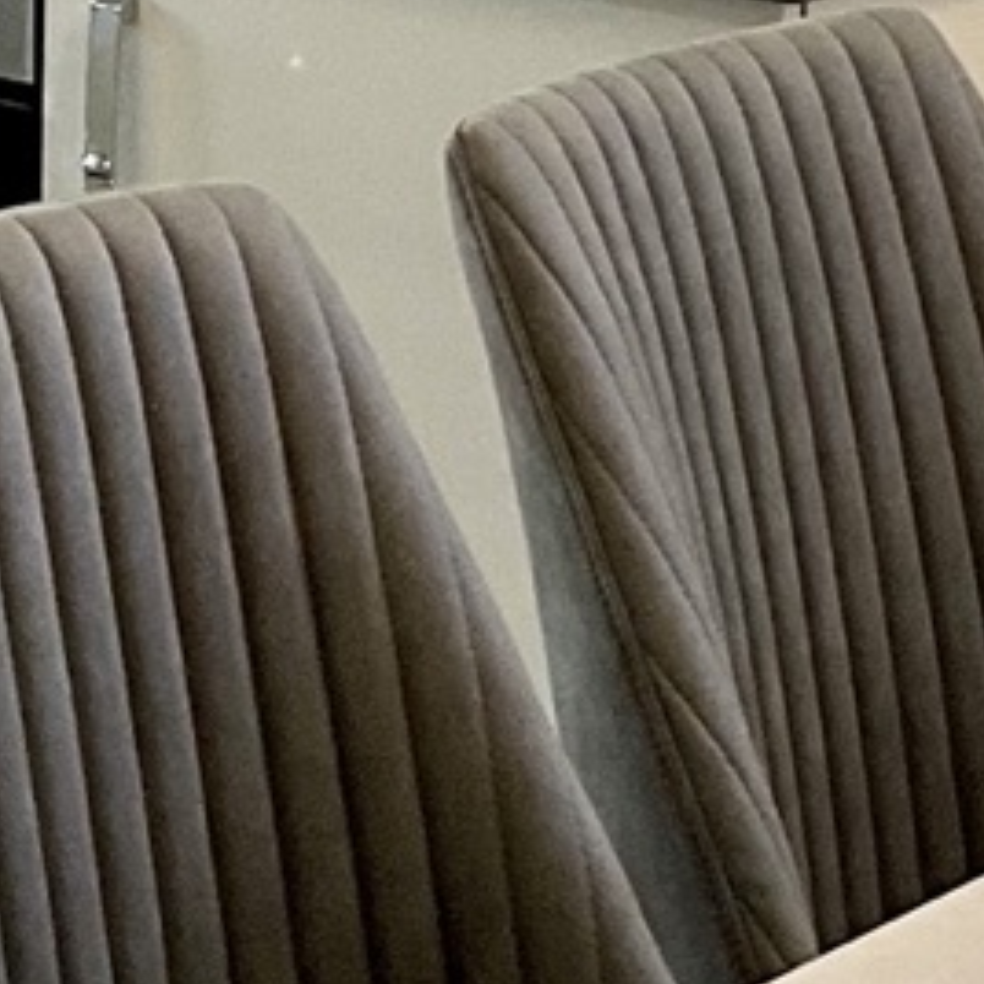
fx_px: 5306
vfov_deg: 10.0
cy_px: -769
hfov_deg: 10.5
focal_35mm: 165
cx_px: 44
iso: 64
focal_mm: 3
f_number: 1.8
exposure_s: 1/100
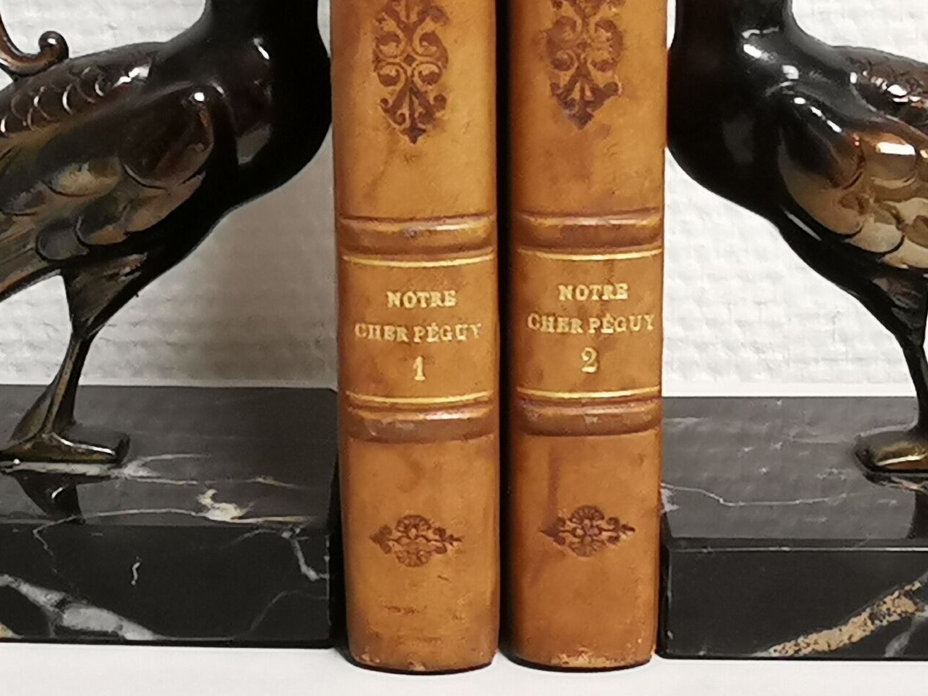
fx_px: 2520
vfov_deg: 15.5
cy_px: 57
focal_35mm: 94
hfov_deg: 20.8
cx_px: 567
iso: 400
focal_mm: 2.26
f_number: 2.2
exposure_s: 1/33.3
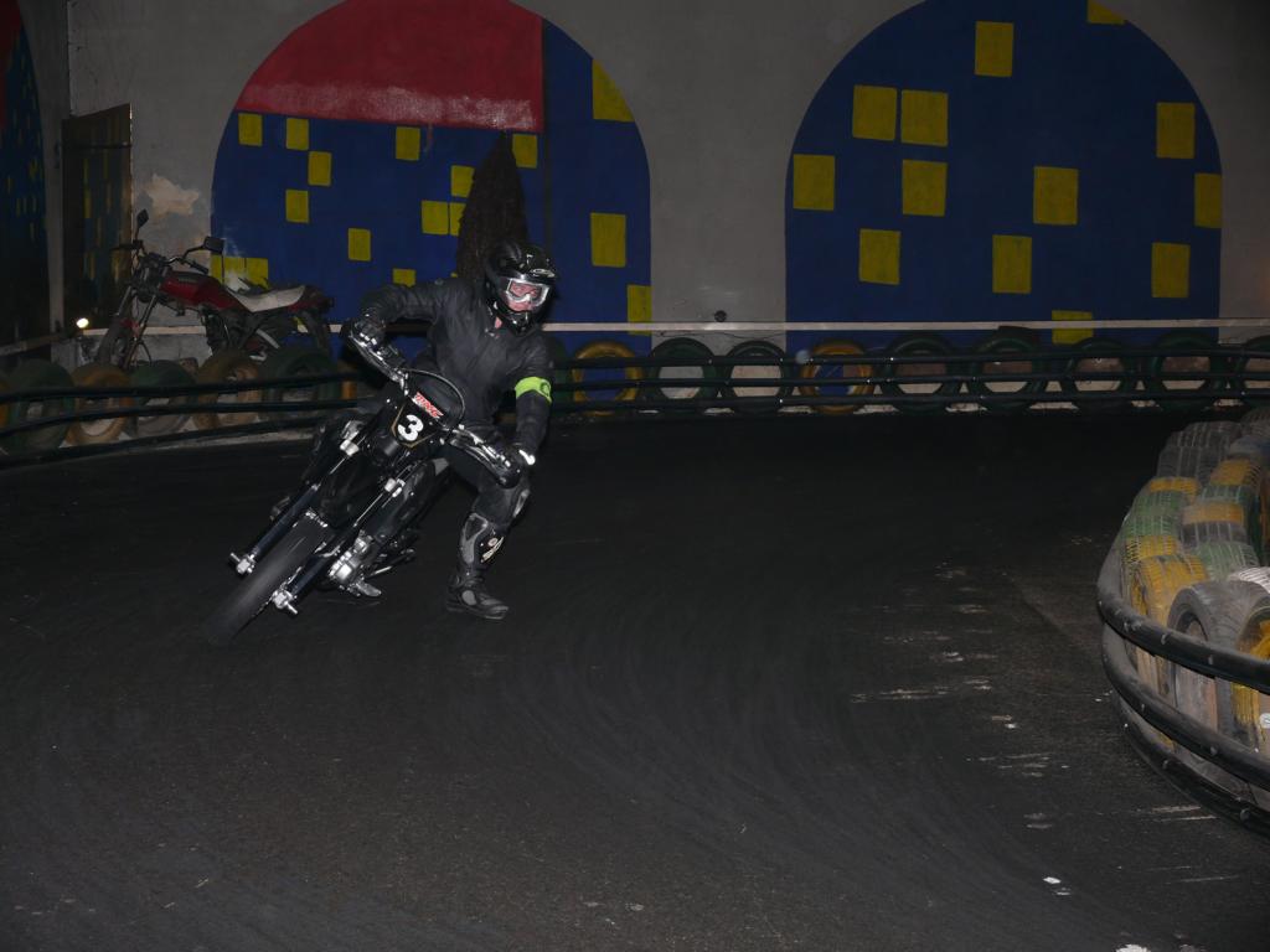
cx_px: 635
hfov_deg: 26.3
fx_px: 2715
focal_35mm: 74
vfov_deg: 19.9
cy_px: 476
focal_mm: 15.6
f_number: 3.2
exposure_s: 1/30
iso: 100
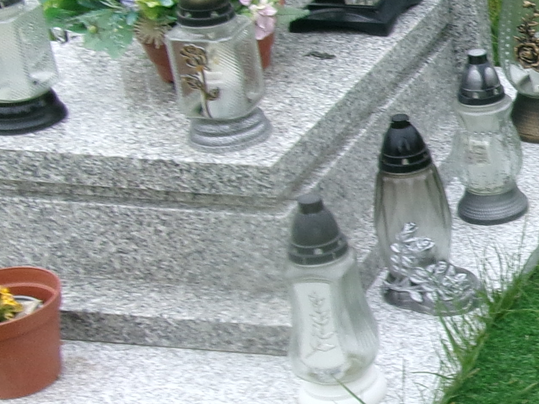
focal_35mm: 102
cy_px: 179
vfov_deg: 14.5
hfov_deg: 17.0
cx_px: 862
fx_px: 1588
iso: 100
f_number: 10.8
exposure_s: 1/34
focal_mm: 5.1
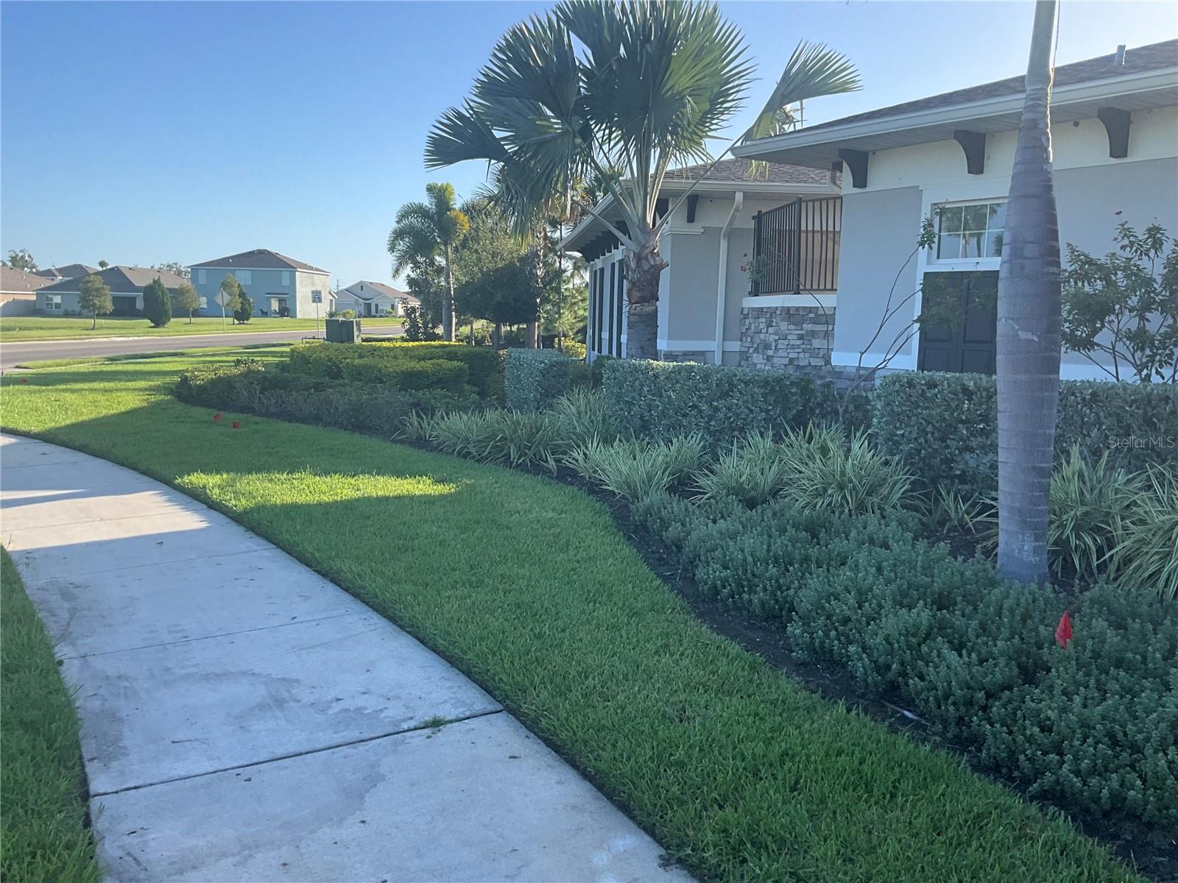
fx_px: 987
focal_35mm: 29
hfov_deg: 61.7
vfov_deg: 48.2
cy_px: 442
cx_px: 589
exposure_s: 1/580
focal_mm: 3
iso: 25
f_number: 1.8
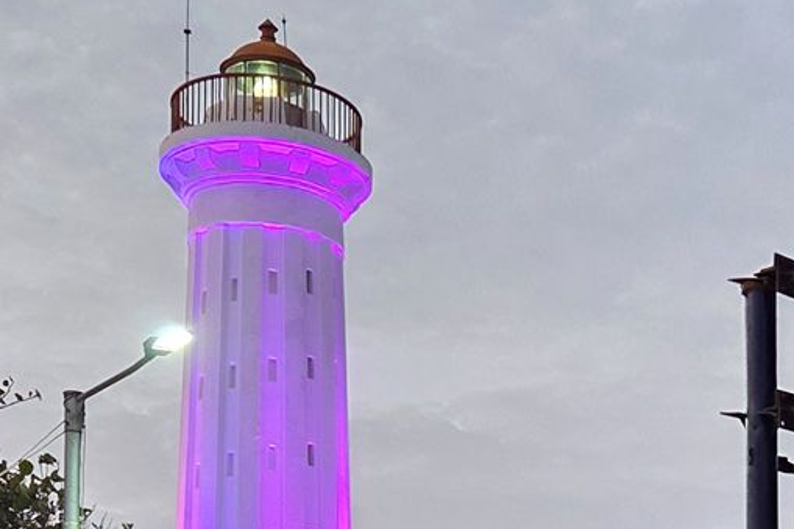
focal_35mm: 94
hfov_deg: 20.7
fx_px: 2072
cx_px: 874
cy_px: 779
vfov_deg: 13.7
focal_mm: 5.4
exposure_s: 1/100
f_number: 1.8
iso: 320
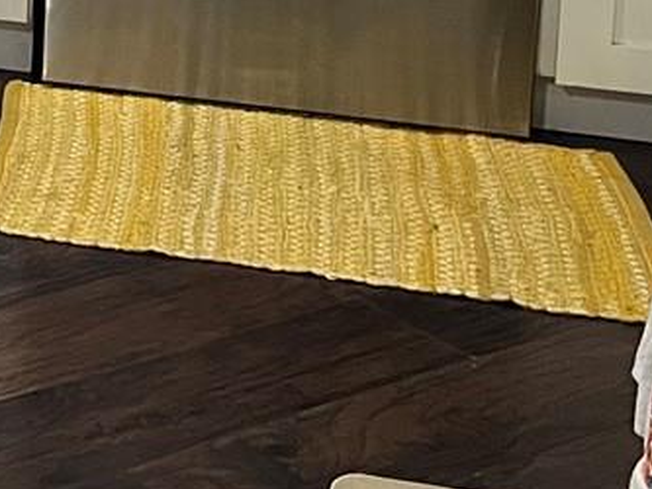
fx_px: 2355
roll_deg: -0.5
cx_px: -542
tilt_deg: -10.4
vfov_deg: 11.0
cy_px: -424
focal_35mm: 125
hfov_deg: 13.9
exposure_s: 1/60
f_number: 1.6
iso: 320
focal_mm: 5.1
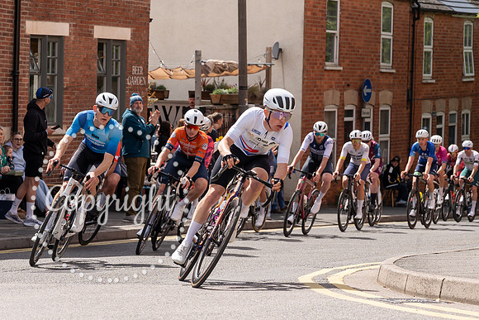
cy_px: 132
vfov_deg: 10.5
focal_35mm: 130
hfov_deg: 15.7
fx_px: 1732
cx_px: 264
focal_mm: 69
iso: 200
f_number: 5
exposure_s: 1/1000
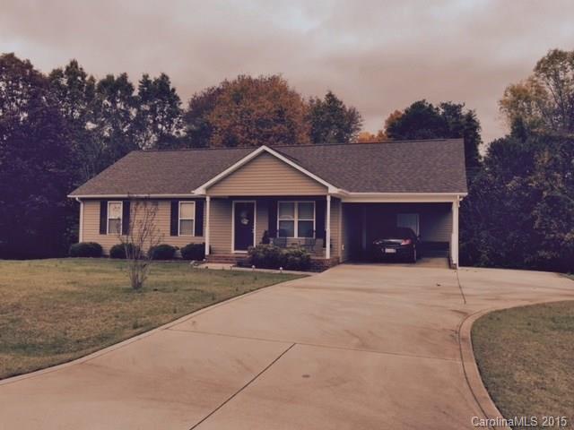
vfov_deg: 48.2
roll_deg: -2.0
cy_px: 215
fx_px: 481
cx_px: 287
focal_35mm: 29
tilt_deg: +1.3
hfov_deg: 61.7
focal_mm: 4.15
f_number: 2.2
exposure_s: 1/775
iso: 32
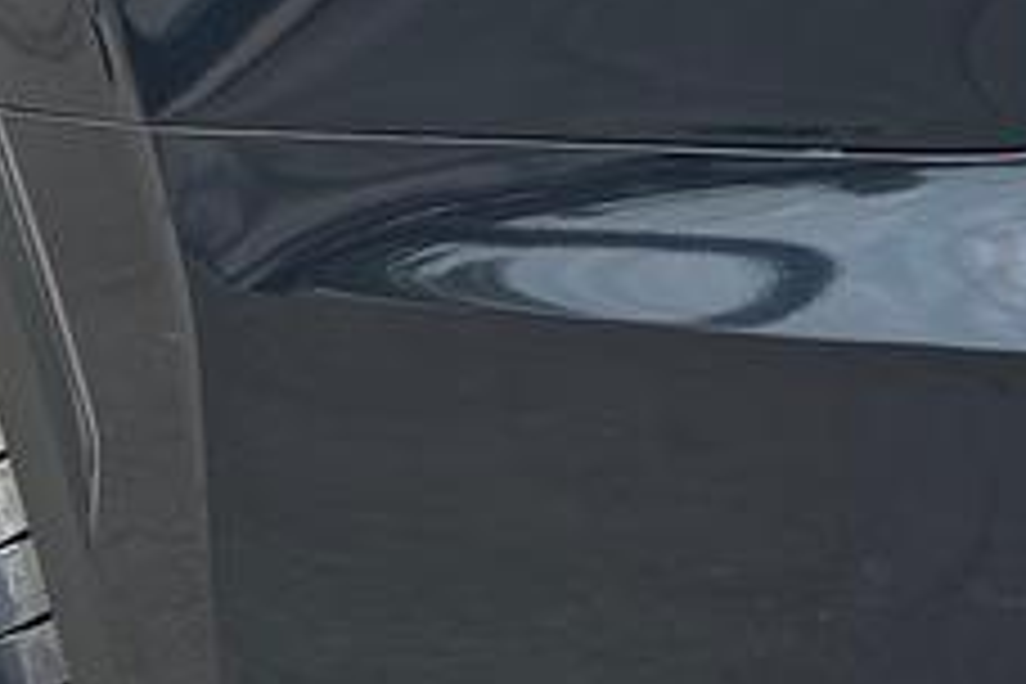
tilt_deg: -10.7
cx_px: 1143
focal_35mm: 152
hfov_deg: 13.2
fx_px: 4332
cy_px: -315
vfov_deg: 8.8
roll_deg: +0.2
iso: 50
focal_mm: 5.7
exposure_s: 1/1645
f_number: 1.5
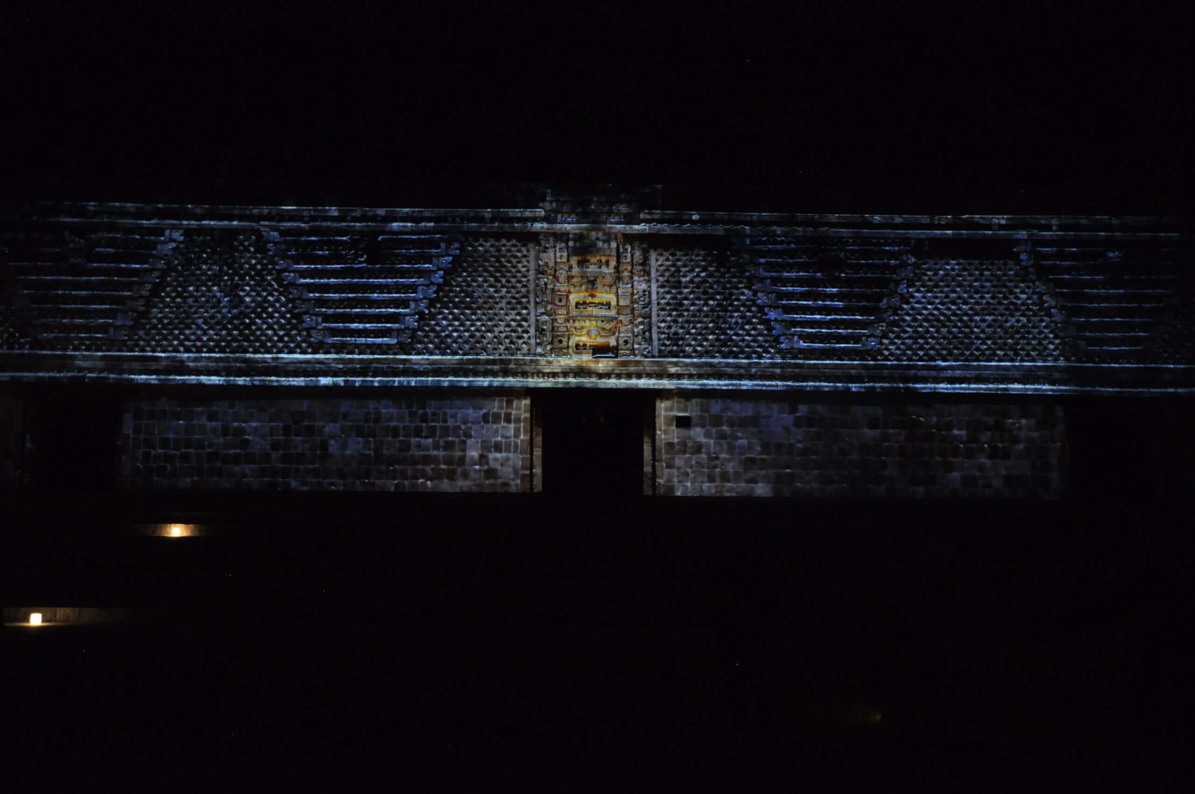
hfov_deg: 51.3
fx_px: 1243
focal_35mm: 38
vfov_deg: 35.4
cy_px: 397
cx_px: 598
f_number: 4
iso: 1250
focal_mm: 25
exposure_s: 1/10
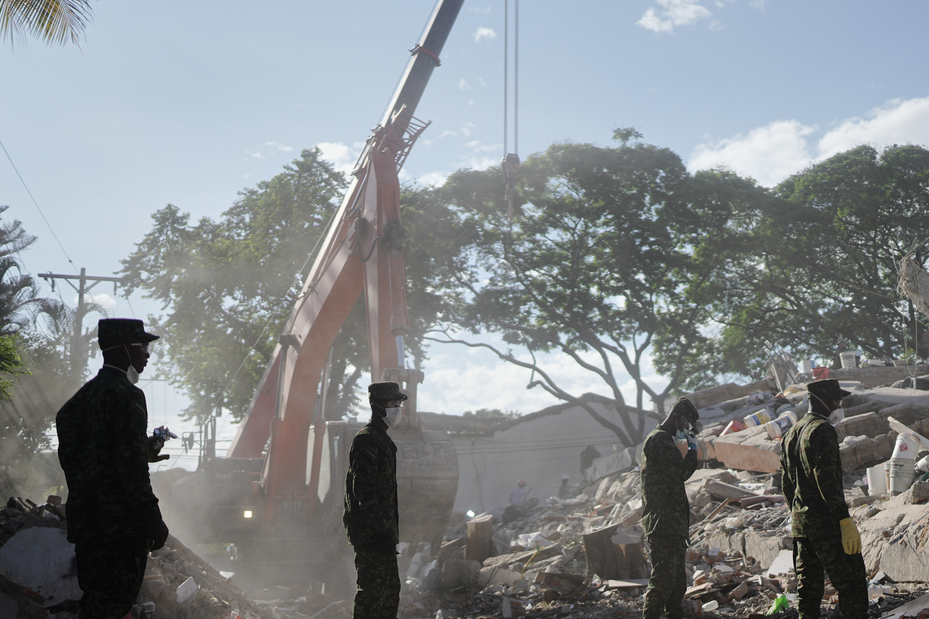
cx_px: 627
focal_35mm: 55
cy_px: 277
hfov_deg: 35.8
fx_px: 1419
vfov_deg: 24.6
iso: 100
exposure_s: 1/8000
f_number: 1.4
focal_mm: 35
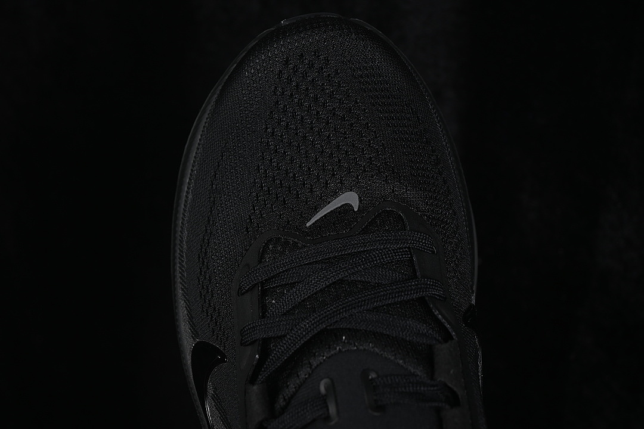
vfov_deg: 18.2
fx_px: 1342
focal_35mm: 75
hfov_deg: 27.0
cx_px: 322
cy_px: 214
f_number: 6.3
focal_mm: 50
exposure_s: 1/50
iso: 160
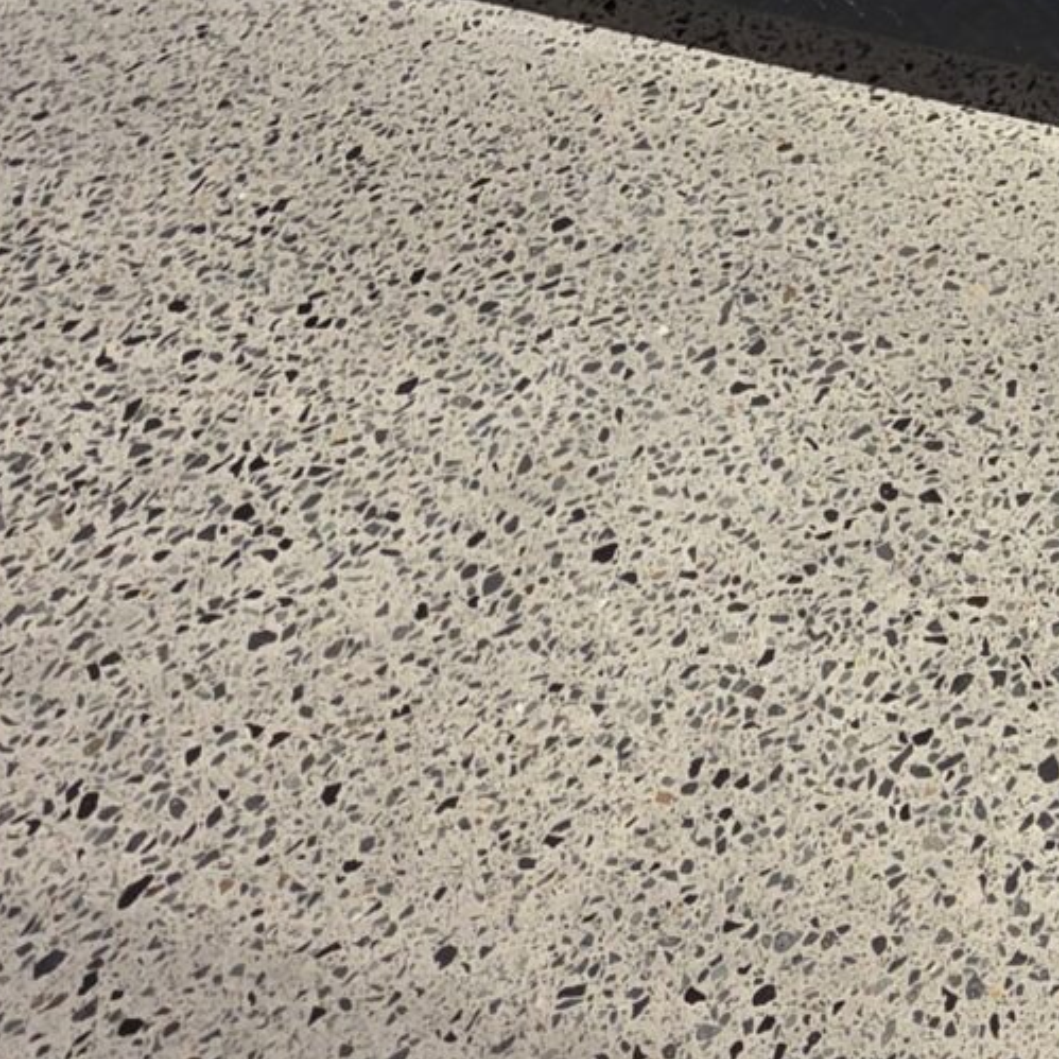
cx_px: 1566
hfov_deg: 23.5
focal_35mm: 59
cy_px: -497
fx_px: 2042
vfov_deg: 23.6
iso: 125
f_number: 1.9
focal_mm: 2.2
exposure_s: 1/100
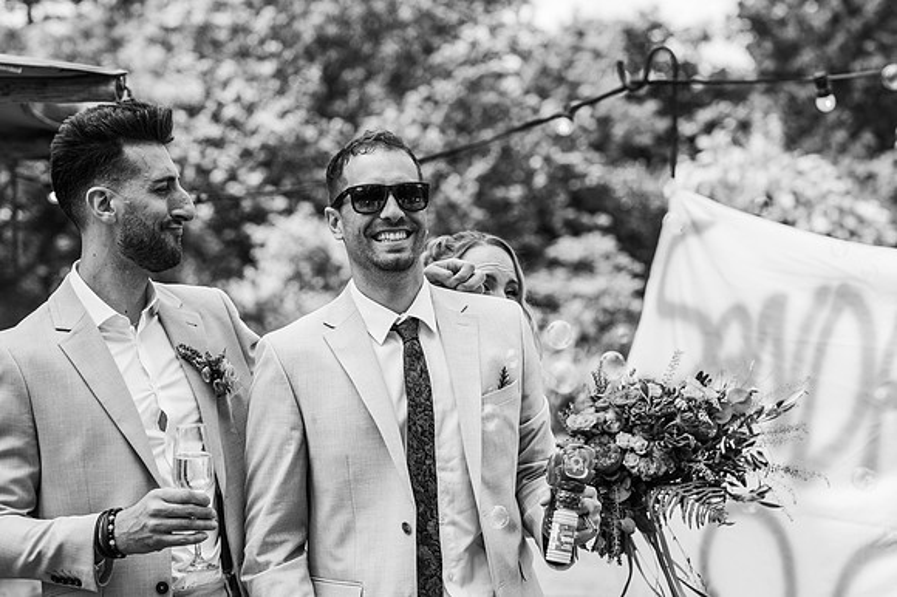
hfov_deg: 23.9
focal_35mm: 85
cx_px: 448
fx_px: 2117
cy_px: 298
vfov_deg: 16.1
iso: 100
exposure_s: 1/800
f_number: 4
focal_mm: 85
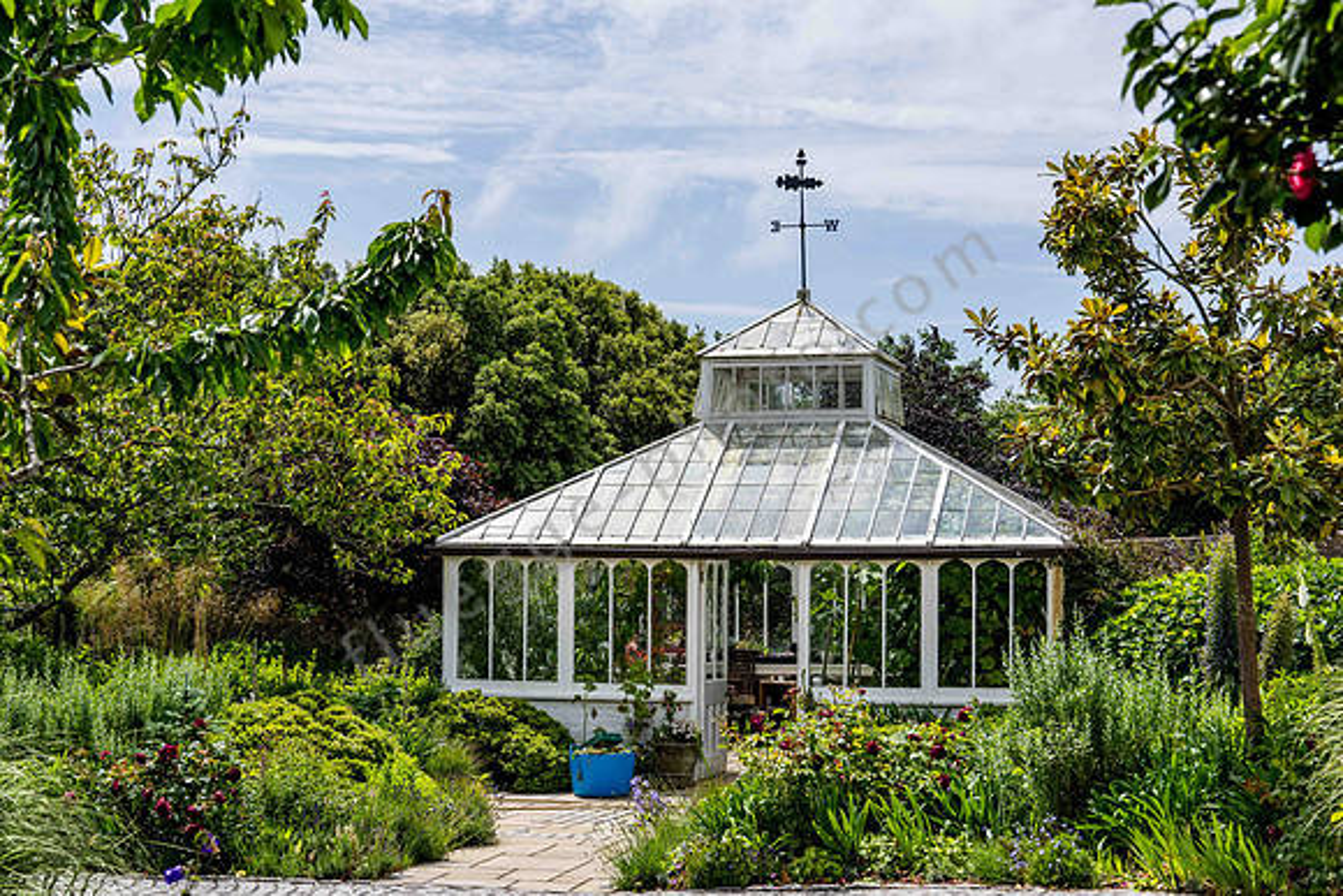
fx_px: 2612
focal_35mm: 70
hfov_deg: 28.8
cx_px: 672
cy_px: 448
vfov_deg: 19.5
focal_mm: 70
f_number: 8
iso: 100
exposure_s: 1/250
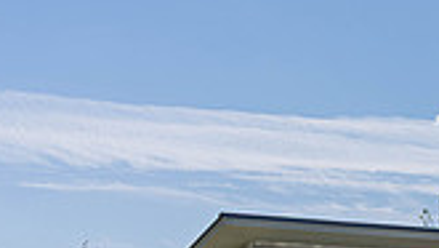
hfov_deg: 16.8
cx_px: 521
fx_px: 1421
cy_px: 340
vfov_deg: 9.7
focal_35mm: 122
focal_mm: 33
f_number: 9
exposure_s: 1/500
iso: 200
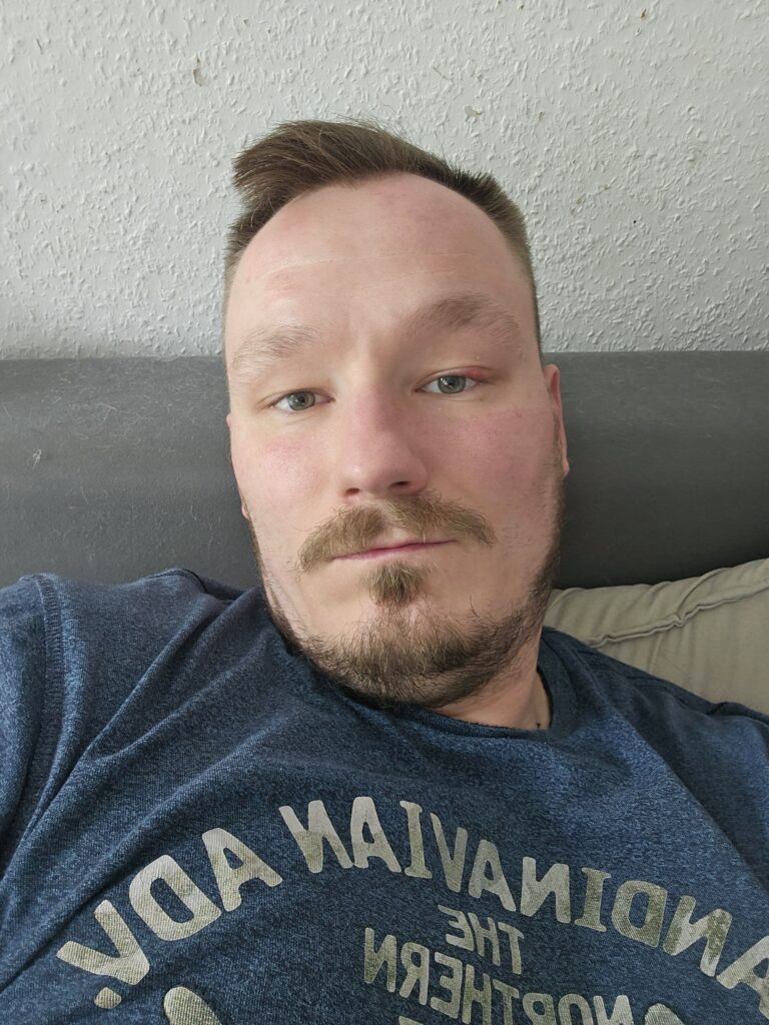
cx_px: 384
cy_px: 512
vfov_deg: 69.4
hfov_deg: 54.9
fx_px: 741
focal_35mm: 25
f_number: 2.2
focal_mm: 3.3
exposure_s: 1/60.2
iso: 320
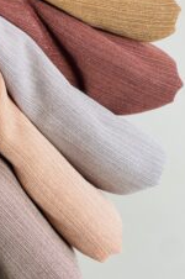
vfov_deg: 17.3
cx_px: 51
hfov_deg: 11.6
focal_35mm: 118
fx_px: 912
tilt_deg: -11.7
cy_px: 95
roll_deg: +13.7
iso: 25
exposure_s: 1/119
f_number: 2.2
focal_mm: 7.5
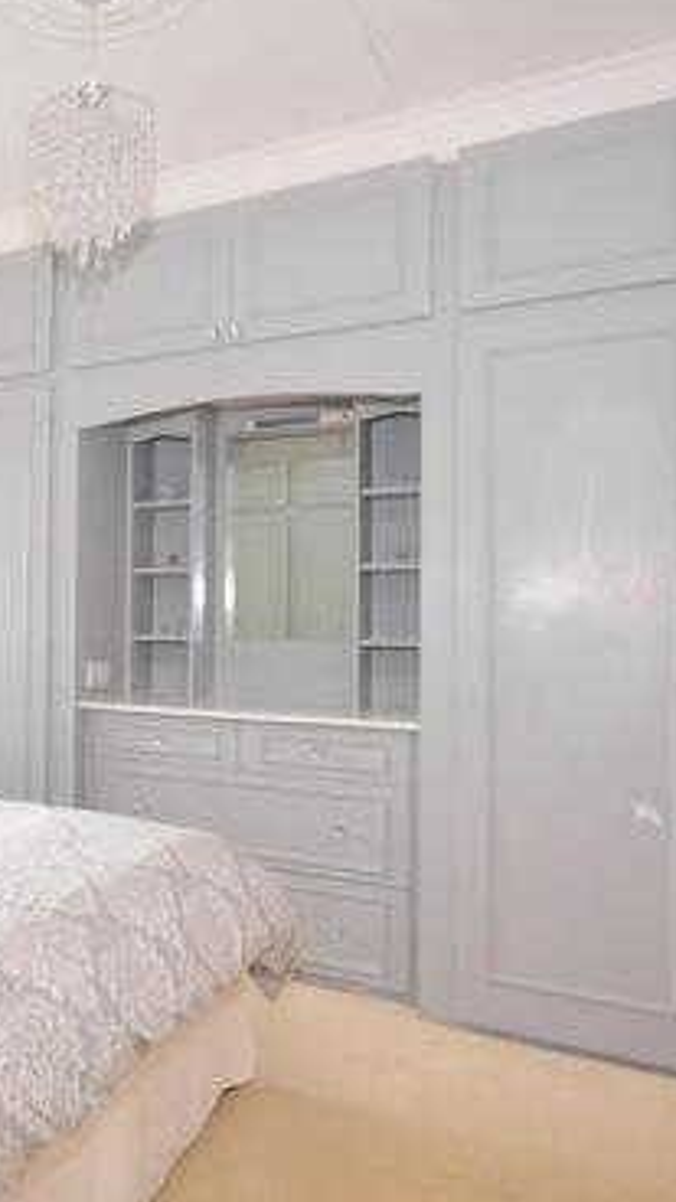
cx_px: 3
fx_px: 892
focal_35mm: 28
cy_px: 586
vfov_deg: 67.9
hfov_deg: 37.2
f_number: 5.6
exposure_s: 1/13
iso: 400
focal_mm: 10
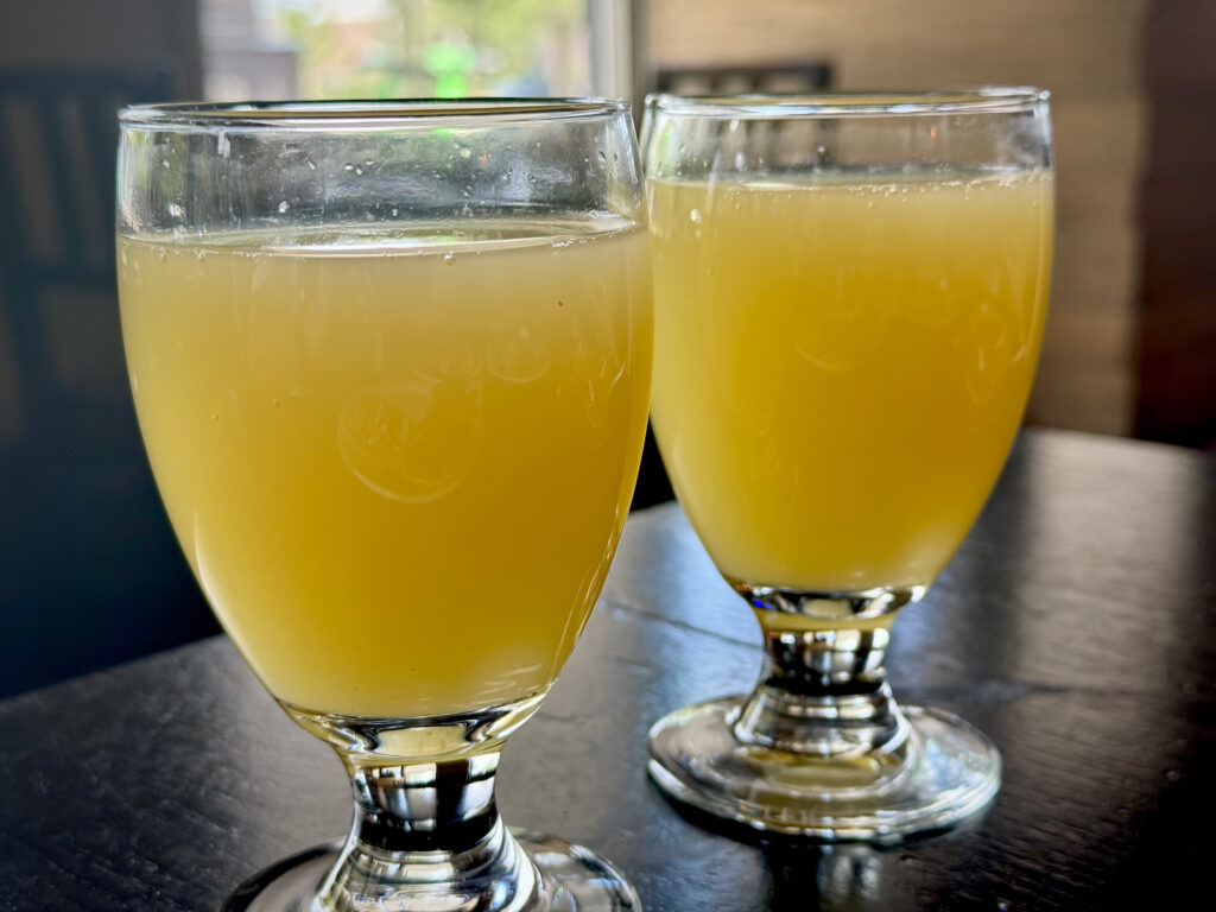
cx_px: 608
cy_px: 456
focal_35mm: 48
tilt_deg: -12.3
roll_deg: +1.1
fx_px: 1686
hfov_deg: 39.7
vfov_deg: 30.3
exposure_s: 1/121
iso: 64
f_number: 1.78
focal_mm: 6.76
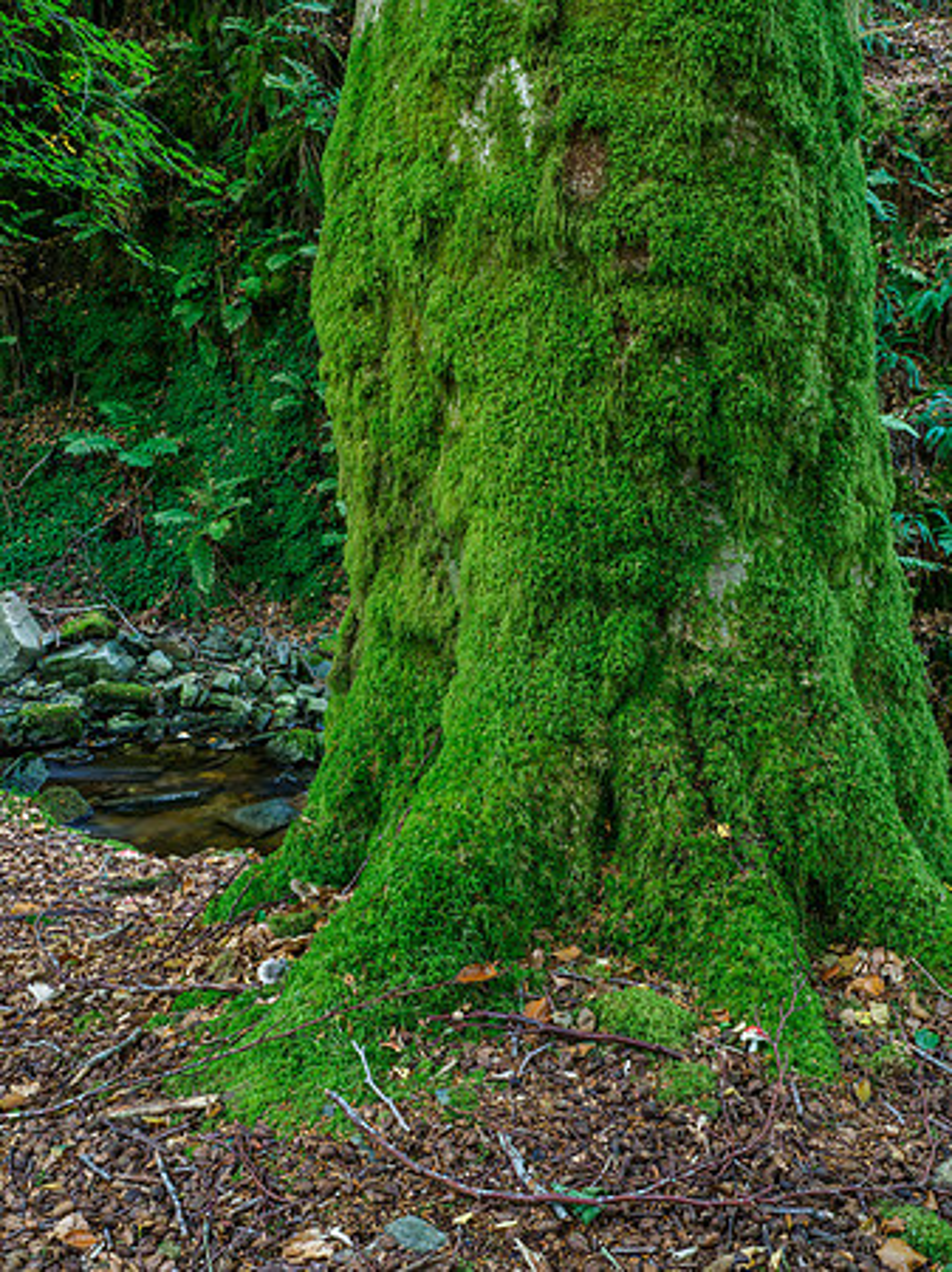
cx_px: 476
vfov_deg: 51.4
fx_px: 1321
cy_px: 636
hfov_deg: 39.6
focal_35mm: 36
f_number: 7.1
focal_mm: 18
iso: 200
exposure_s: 2
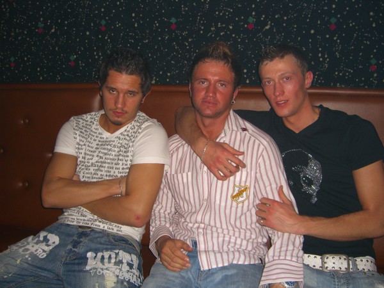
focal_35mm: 38
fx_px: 422
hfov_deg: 49.0
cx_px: 192
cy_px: 144
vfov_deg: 37.7
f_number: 2.8
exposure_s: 1/60
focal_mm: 7.9
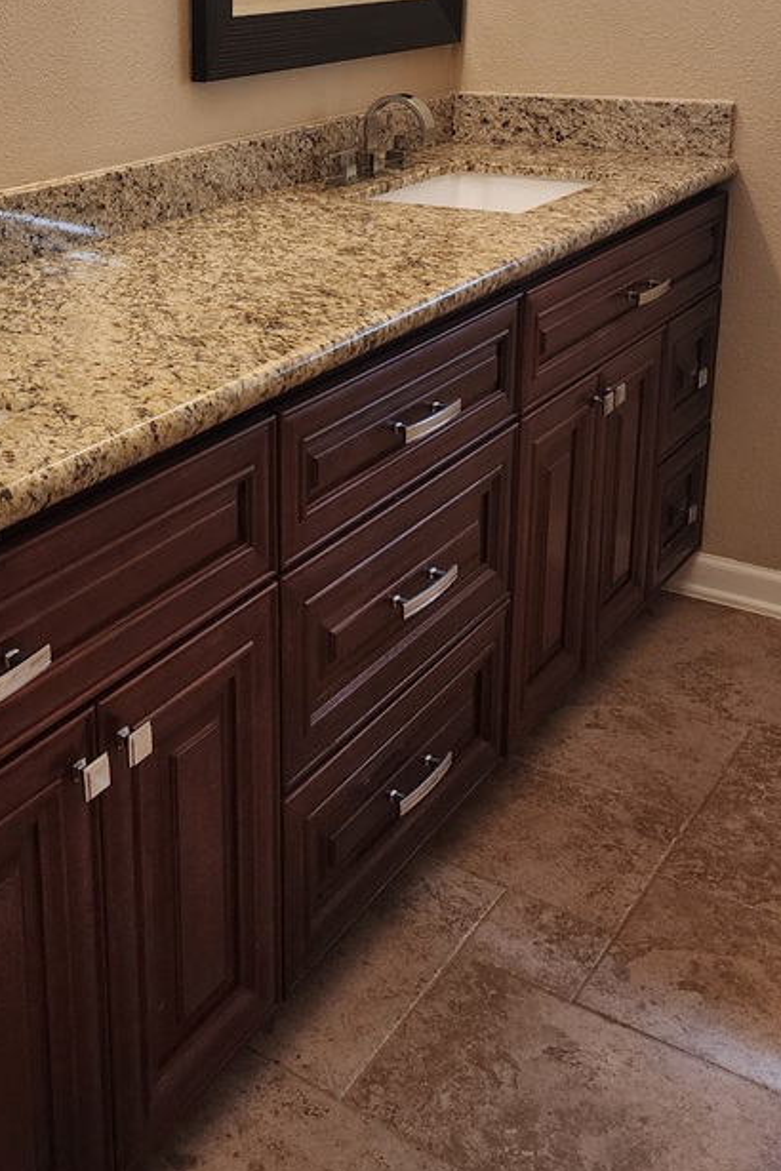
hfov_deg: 30.8
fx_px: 1367
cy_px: 320
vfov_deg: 45.1
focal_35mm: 42
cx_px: 122
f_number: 1.8
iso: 200
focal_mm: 6.4
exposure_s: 1/120
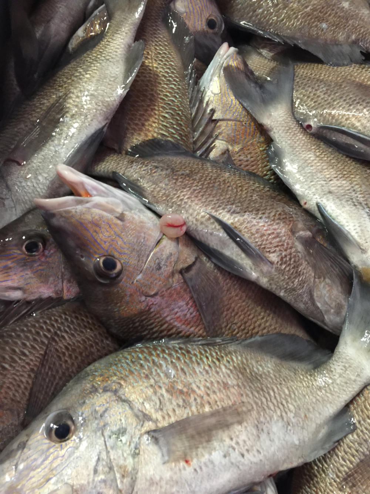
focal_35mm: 29
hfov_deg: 48.2
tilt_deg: -74.5
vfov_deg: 61.7
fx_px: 413
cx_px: 185
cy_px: 247
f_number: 2.2
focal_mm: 4.15
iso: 80
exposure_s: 1/4
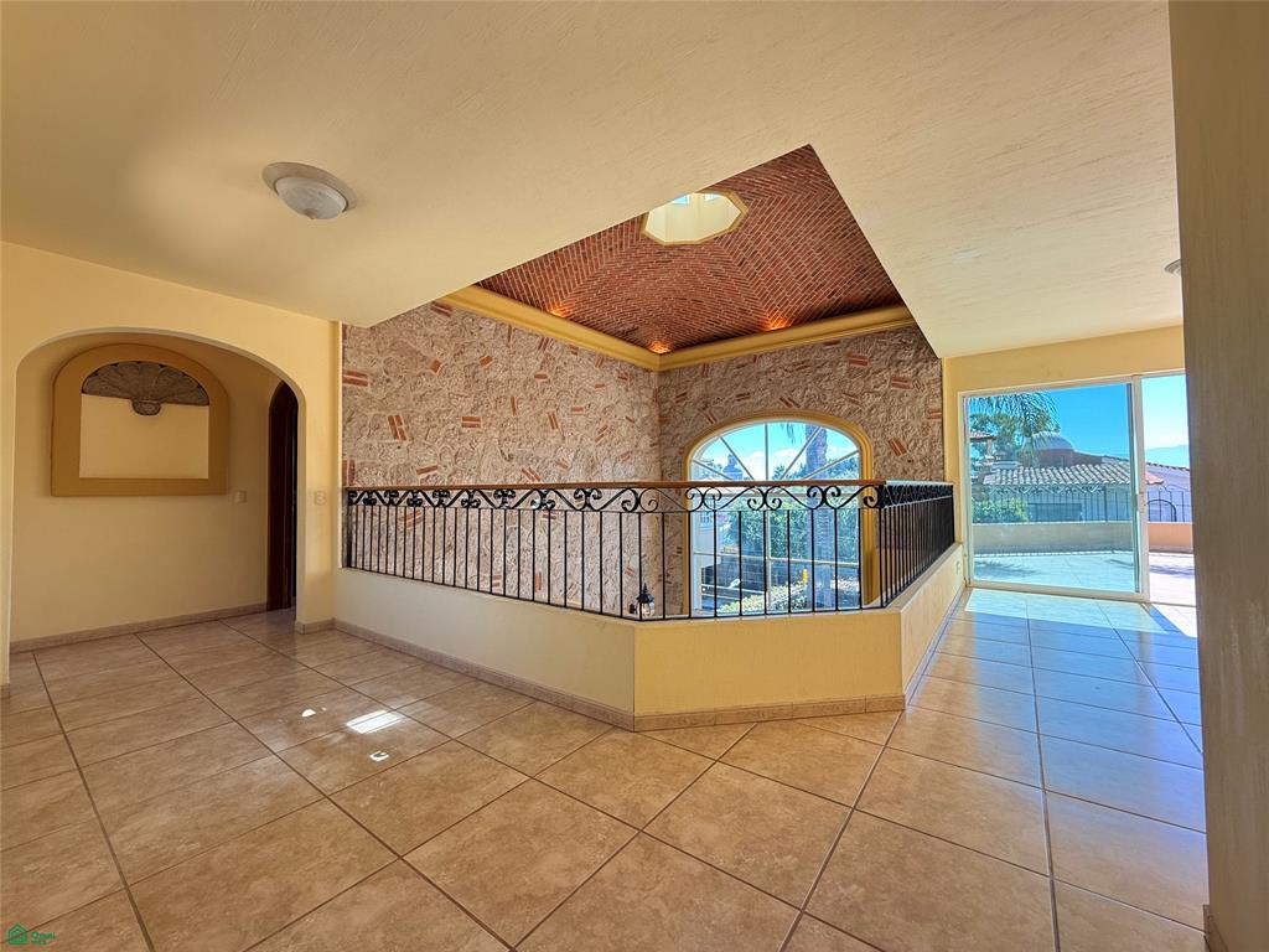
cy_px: 476
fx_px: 513
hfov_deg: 102.1
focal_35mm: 14
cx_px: 634
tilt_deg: +1.0
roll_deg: +0.3
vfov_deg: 85.7
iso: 64
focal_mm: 2.22
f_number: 2.2
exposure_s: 1/143
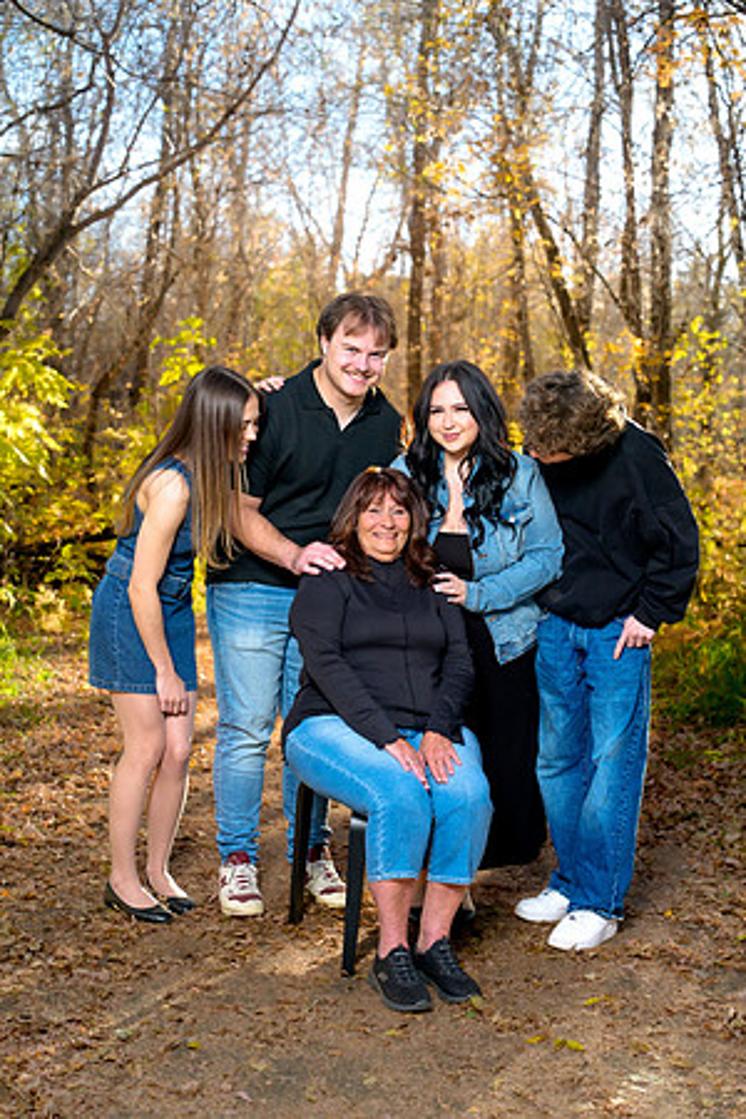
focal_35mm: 50
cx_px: 373
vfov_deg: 39.6
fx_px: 1554
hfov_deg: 27.0
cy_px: 560
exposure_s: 1/160
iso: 640
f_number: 4
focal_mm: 50
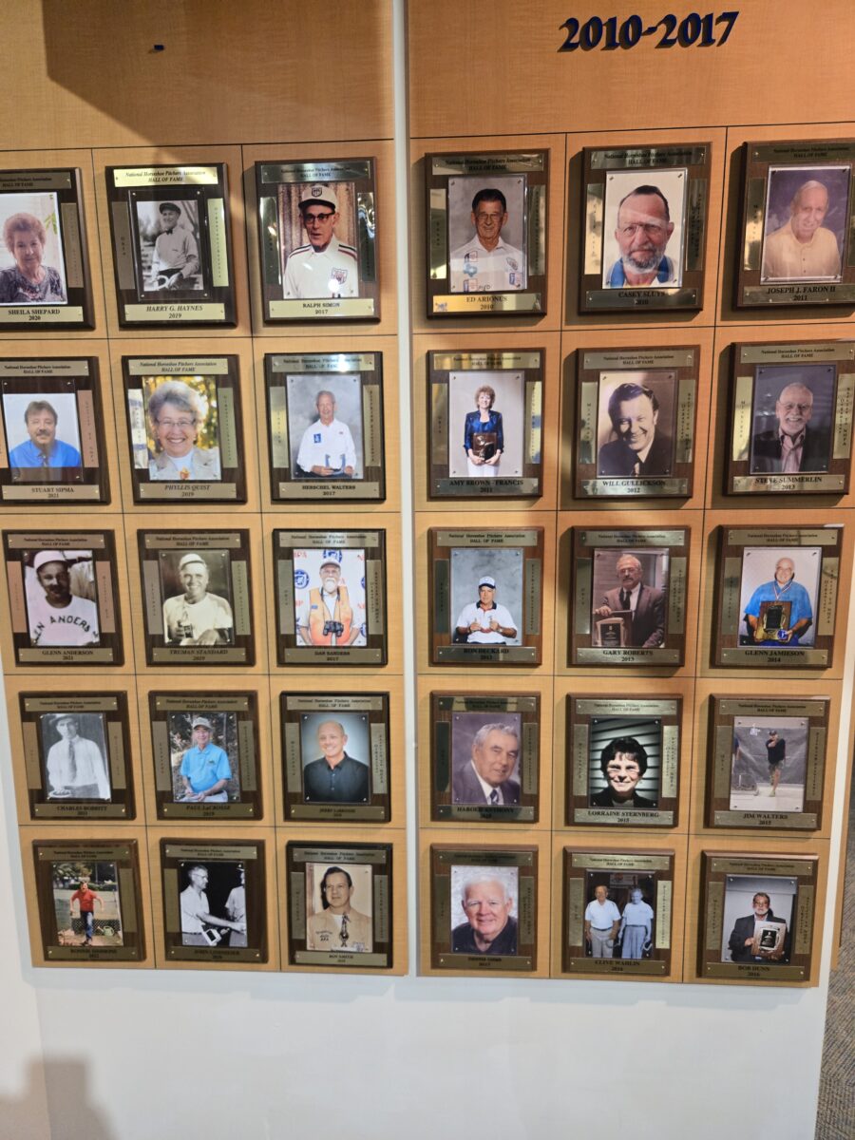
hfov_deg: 58.9
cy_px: 570
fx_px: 757
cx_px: 428
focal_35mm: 23
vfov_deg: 73.9
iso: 640
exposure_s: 1/120
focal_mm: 5.4
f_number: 1.8
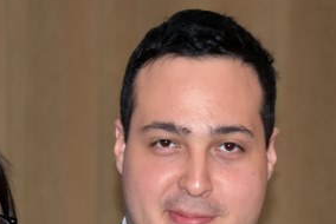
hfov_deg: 7.6
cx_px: 201
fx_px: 2523
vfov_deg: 5.1
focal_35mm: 270
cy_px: 281
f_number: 4.8
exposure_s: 1/60
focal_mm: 50
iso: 800
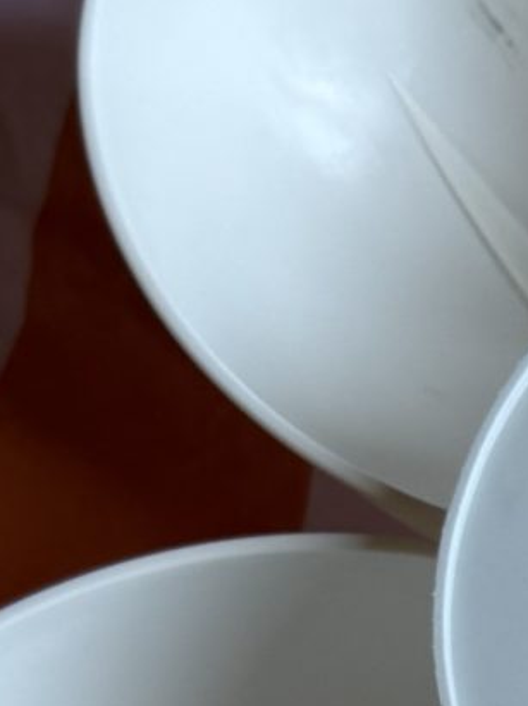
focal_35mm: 150
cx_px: 1114
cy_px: 1155
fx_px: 3054
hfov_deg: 9.2
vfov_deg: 12.3
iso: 100
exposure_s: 1/121
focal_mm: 6.76
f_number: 1.78
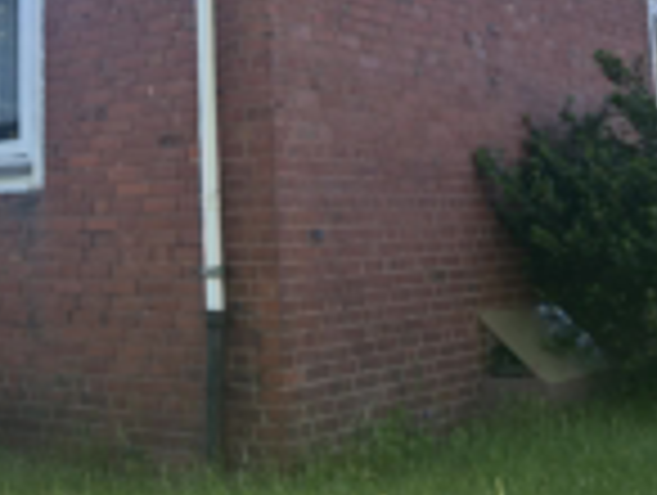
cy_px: 0
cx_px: 162
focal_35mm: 64
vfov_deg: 22.1
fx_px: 1217
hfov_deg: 29.7
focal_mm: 5.7
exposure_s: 1/1252
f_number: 1.5
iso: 50
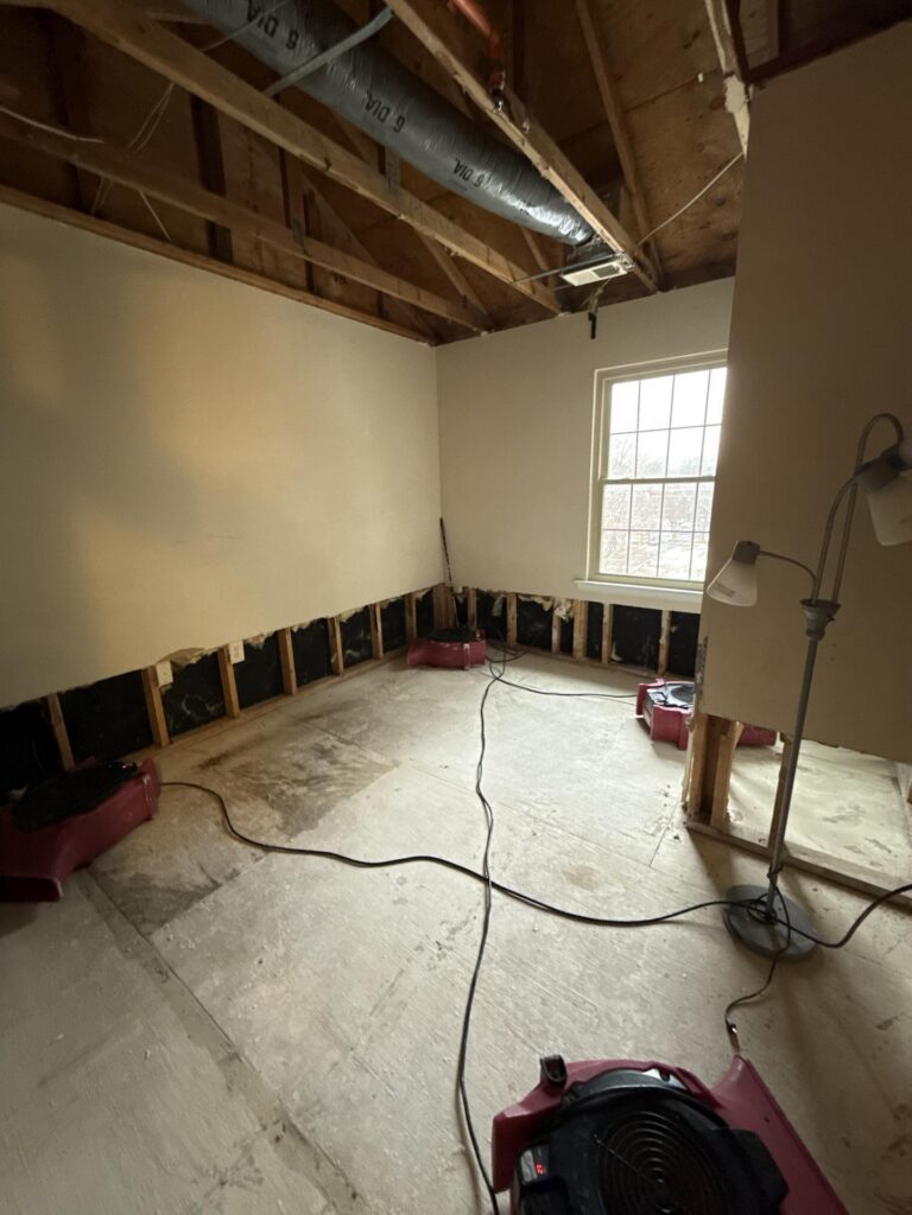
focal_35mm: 14
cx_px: 456
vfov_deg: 102.1
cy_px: 608
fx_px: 492
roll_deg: +2.0
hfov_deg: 85.7
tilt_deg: -14.0
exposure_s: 1/60
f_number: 2.2
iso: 1000
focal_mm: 2.22
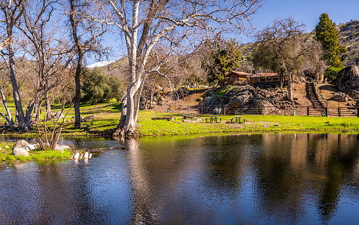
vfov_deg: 41.0
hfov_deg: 61.6
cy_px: 119
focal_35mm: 31
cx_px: 180
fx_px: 301
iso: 64
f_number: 11
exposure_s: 1/13
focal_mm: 30
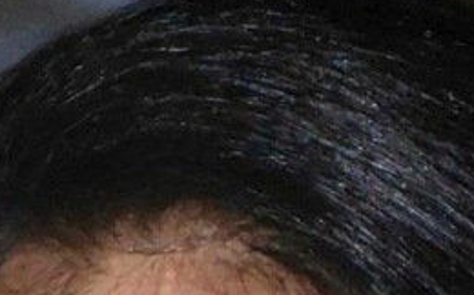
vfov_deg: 1.3
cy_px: 1202
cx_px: 171
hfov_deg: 2.1
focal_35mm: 988
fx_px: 12752
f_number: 6.3
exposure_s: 1/100
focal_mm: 80
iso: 10000
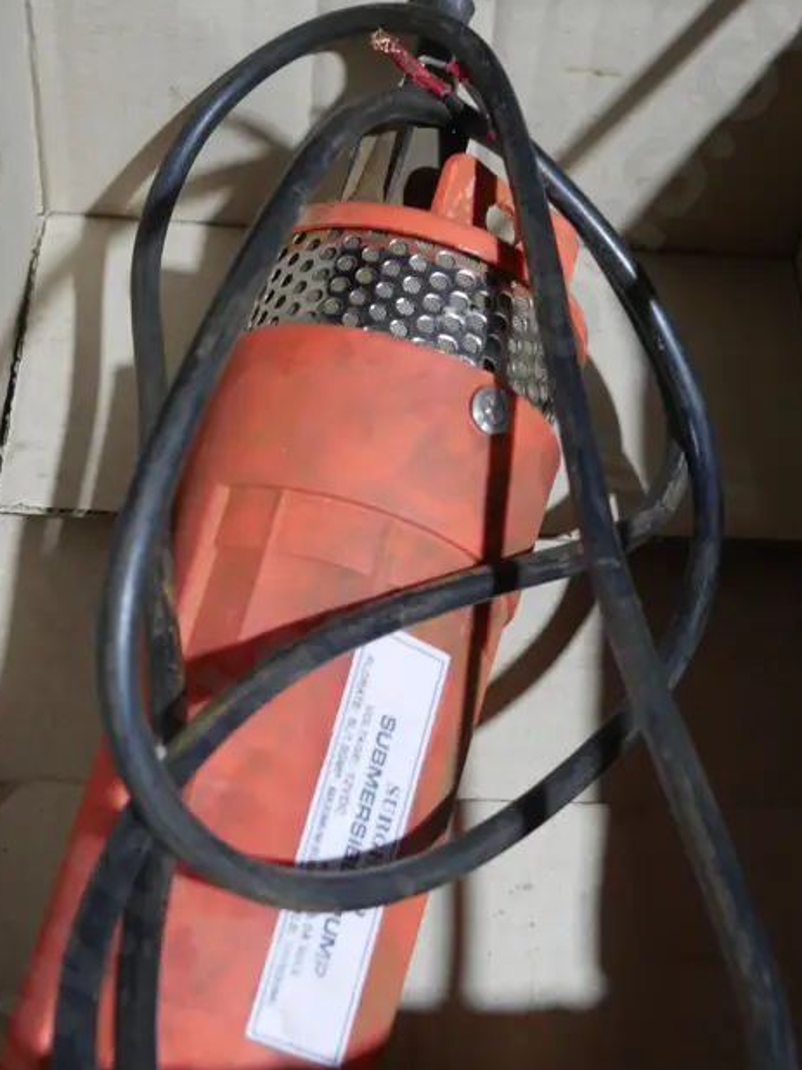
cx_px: 404
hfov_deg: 23.3
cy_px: 521
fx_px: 1947
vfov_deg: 30.7
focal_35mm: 63
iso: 800
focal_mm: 19
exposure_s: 1/60
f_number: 4.1
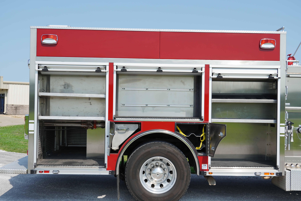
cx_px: 150
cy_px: 100
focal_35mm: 45
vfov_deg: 29.9
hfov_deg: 43.6
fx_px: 376
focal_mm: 30
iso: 100
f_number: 6.3
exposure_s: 1/320
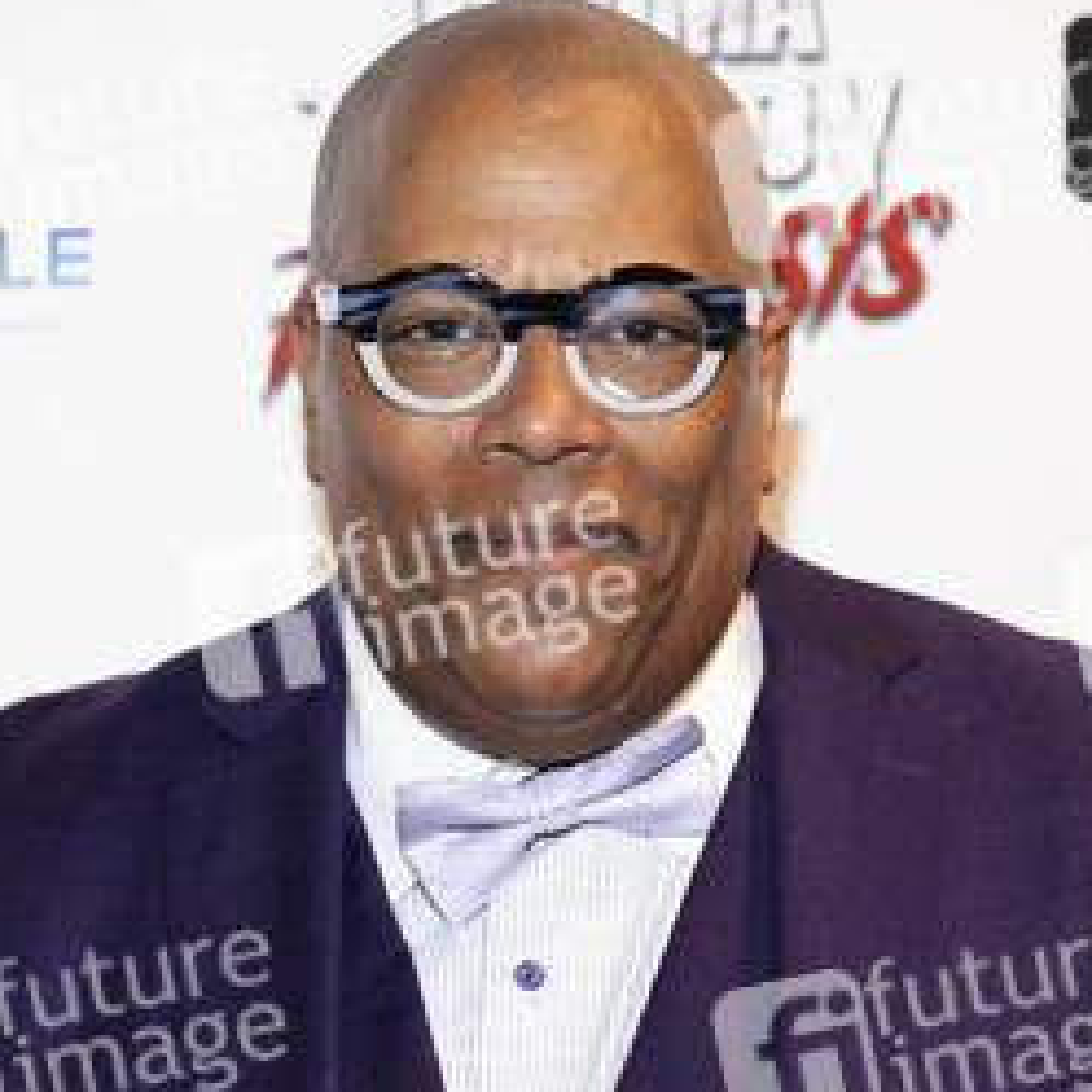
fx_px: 4426
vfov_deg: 14.0
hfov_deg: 14.1
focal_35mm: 124
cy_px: 816
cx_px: 539
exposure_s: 1/200
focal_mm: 91
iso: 800
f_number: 5.6
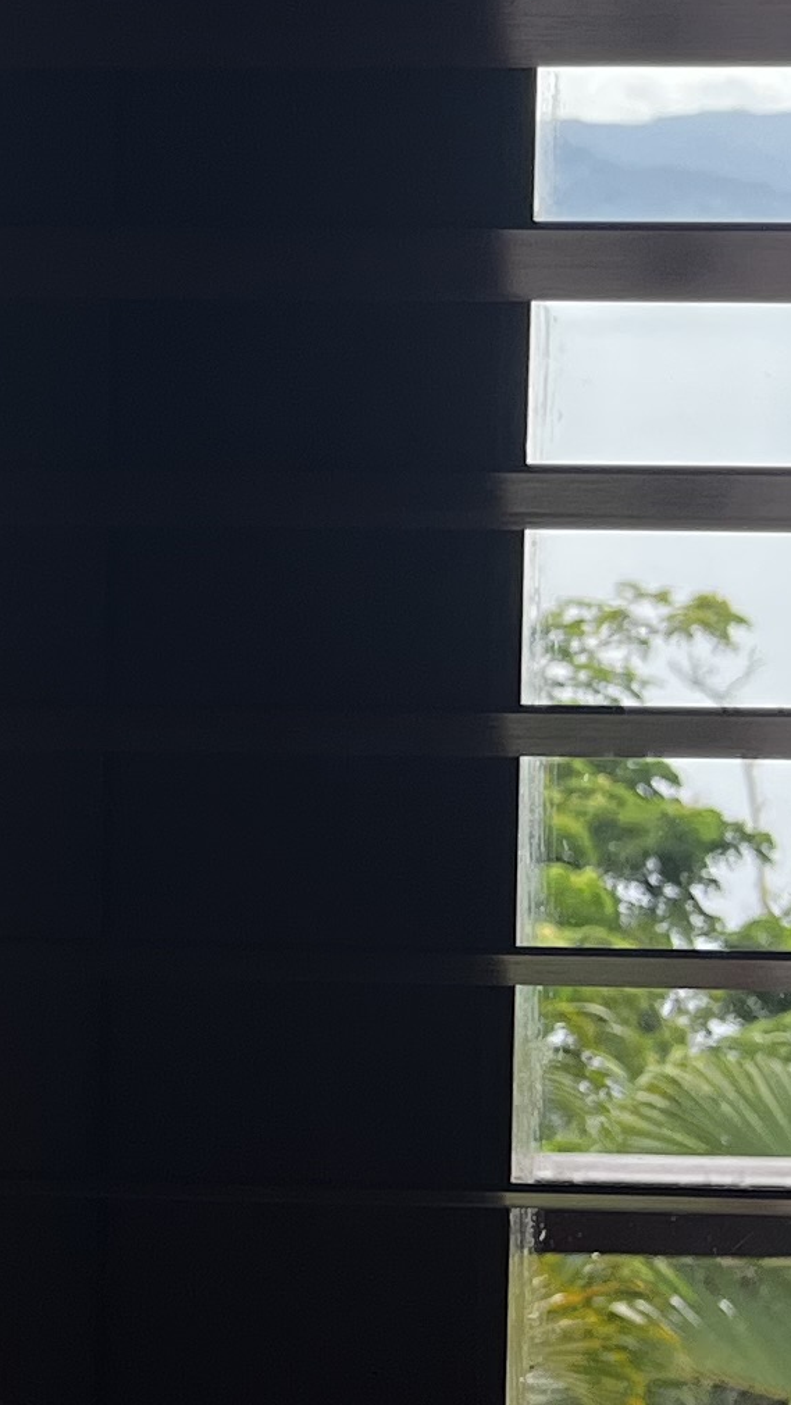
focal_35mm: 113
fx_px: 4212
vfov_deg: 18.9
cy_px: 571
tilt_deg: -4.5
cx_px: -848
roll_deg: +0.0
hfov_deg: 9.9
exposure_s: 1/1129
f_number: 1.6
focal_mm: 5.1
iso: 50
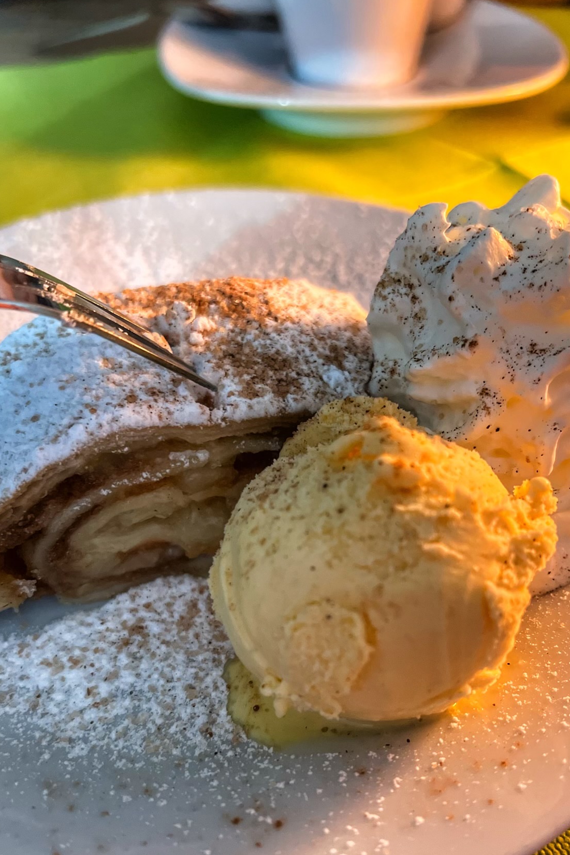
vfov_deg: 56.8
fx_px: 784
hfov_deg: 39.9
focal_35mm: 33
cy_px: 508
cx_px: 308
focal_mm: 5.7
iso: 400
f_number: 1.5
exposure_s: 1/50
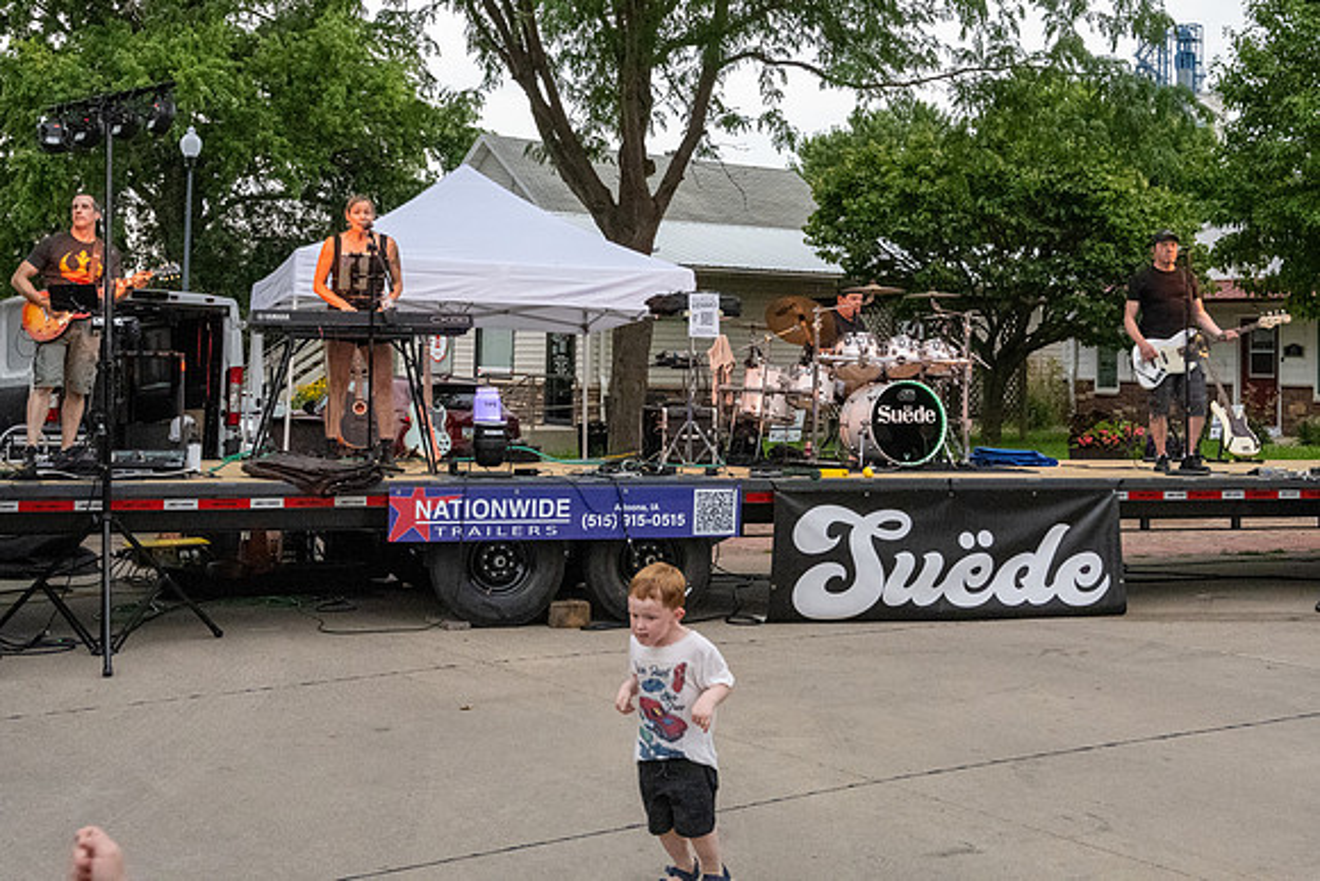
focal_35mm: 48
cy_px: 253
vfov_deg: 27.6
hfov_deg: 40.7
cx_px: 719
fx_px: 1776
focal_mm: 34
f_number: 8
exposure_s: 1/200
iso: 6400
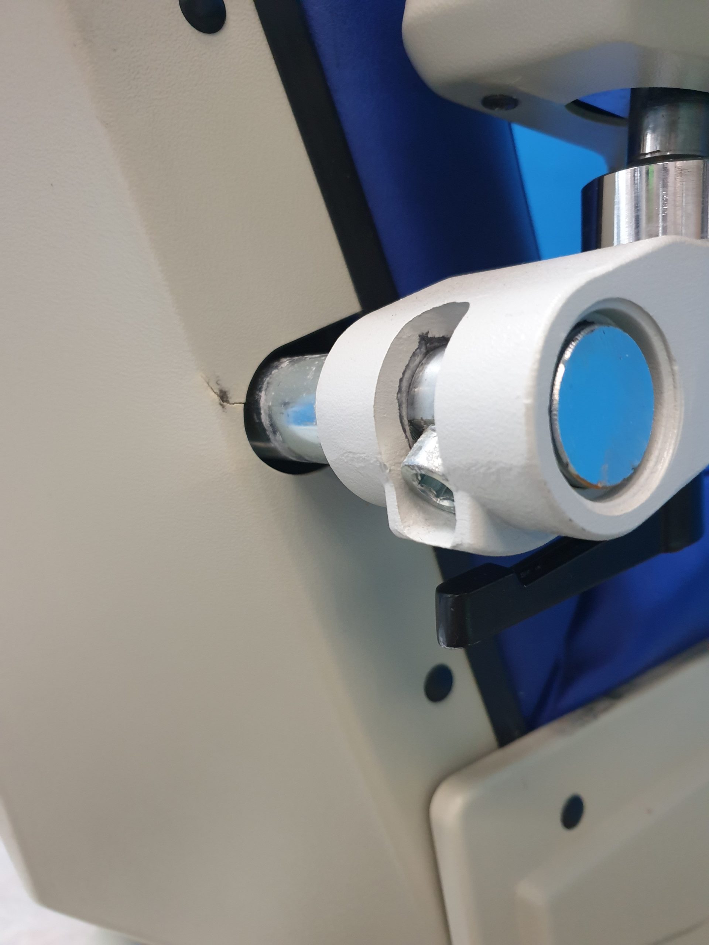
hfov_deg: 53.1
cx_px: 354
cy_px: 472
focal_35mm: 26
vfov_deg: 67.3
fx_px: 710
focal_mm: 4.3
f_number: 1.5
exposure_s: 1/50
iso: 400
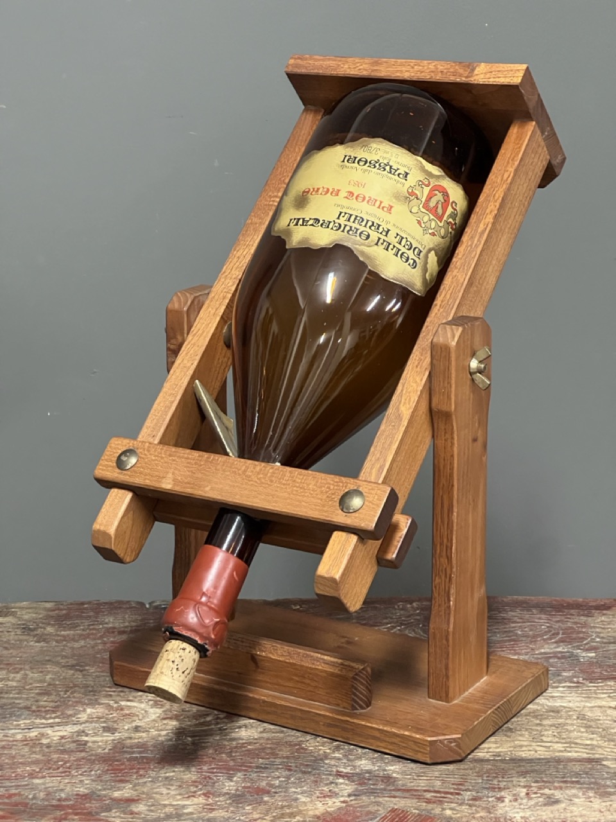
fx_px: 1827
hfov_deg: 19.1
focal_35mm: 77
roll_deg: +1.3
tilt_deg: -14.2
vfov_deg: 25.3
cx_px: 308
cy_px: 411
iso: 1000
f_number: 2.8
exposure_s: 1/25
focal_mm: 9
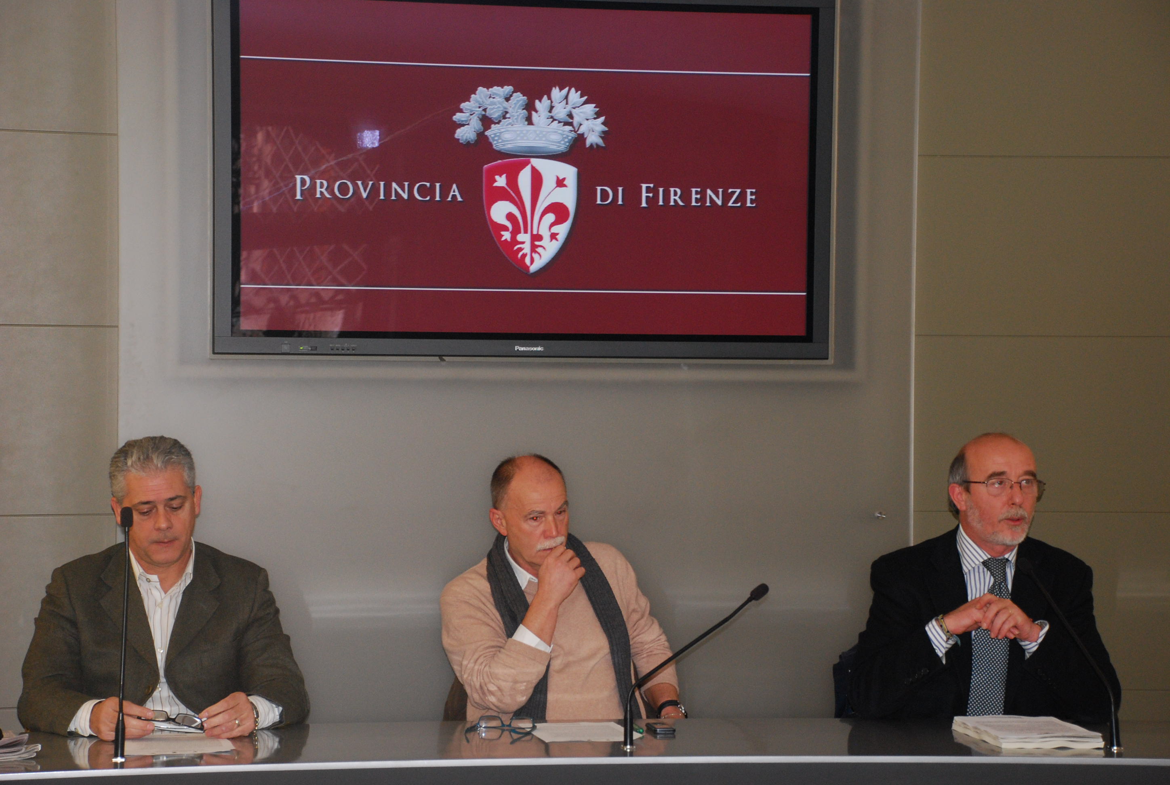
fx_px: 2833
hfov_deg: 23.3
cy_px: 392
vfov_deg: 15.8
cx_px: 585
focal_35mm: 87
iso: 720
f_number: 5.3
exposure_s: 1/60
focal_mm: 58
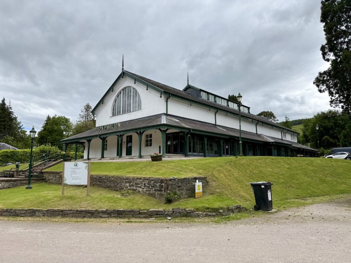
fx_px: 243
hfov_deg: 71.6
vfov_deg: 56.8
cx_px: 176
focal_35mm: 24
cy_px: 132
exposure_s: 1/4673
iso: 80
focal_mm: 6.76
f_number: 1.78
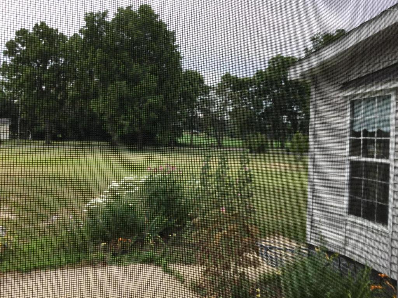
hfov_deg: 58.4
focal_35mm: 31
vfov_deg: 45.4
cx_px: 199
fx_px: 356
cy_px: 149
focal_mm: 3.3
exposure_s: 1/522
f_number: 2.4
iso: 25
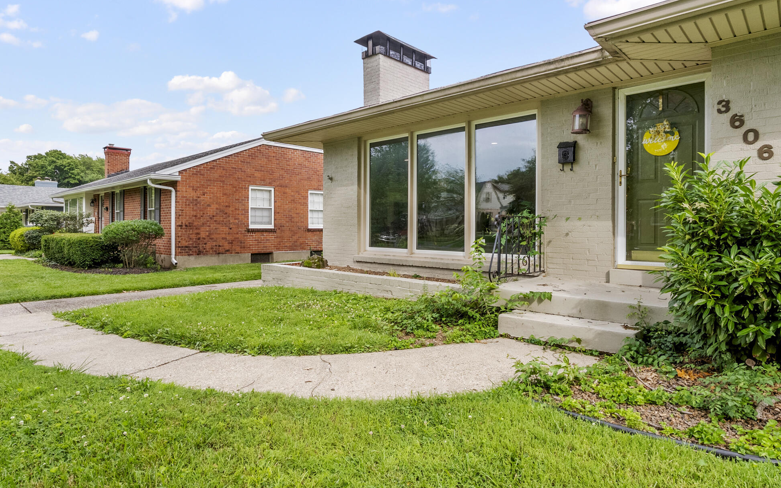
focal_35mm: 21
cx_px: 406
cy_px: 231
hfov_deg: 82.2
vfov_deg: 57.2
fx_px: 447
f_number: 11
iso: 400
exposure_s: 1/250
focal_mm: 16
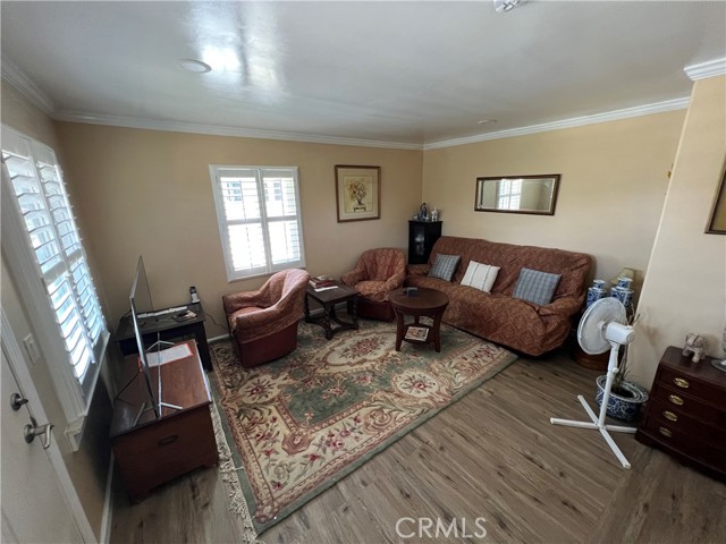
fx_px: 273
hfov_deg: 106.2
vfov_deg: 89.9
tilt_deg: -16.8
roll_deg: +3.1
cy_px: 272
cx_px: 363
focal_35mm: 13
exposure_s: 1/60
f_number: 1.8
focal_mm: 1.57
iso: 320
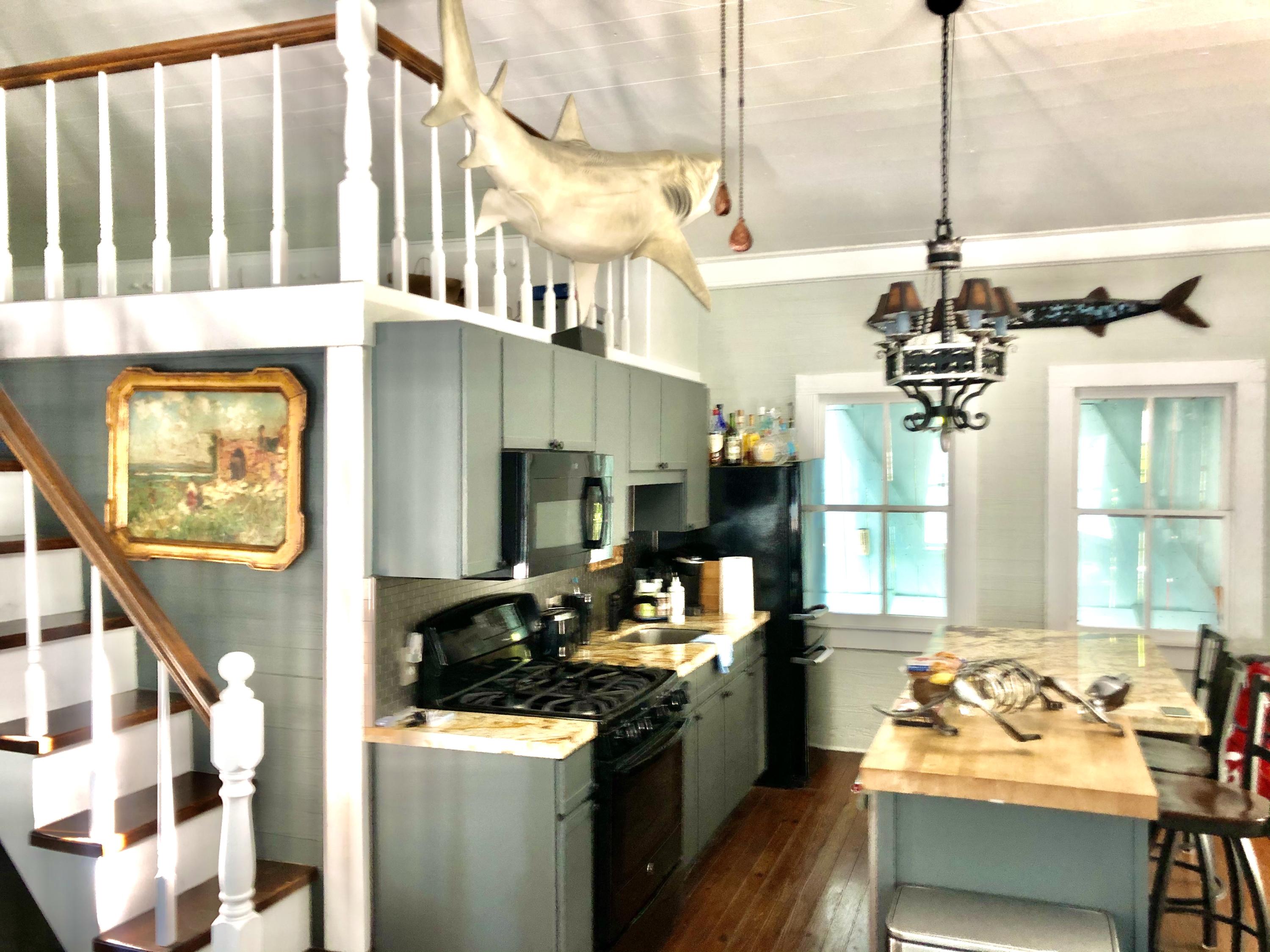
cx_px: 635
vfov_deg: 49.7
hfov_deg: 63.4
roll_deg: -0.2
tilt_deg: -2.0
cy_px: 476
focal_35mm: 28
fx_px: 1027
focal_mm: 4
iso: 40
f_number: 1.8
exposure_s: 1/15
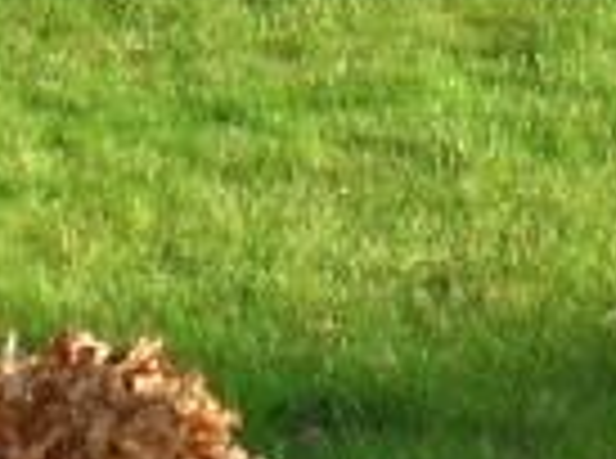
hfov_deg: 9.6
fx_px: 3195
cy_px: -346
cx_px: 1542
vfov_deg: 8.0
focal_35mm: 180
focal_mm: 3.9
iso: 80
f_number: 3.2
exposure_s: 1/250
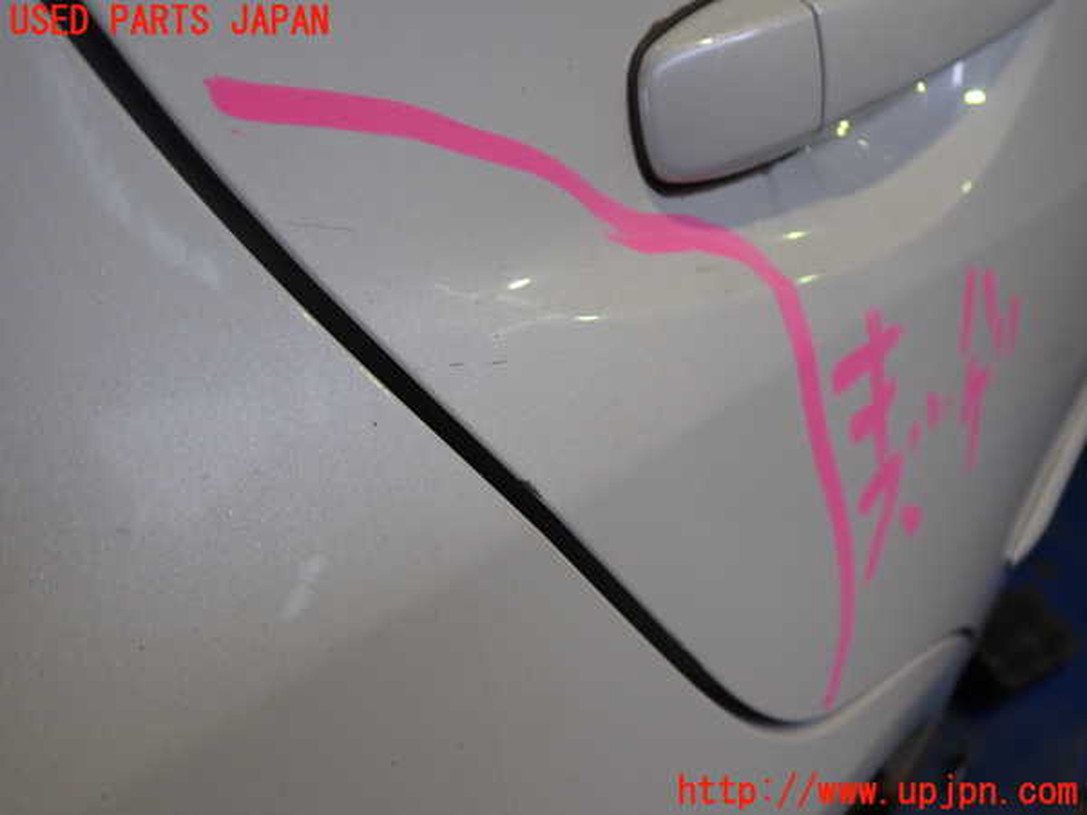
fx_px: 942
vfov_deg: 46.8
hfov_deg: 60.0
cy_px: 408
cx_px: 544
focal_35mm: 30
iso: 200
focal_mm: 5.4
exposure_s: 1/100
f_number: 2.3
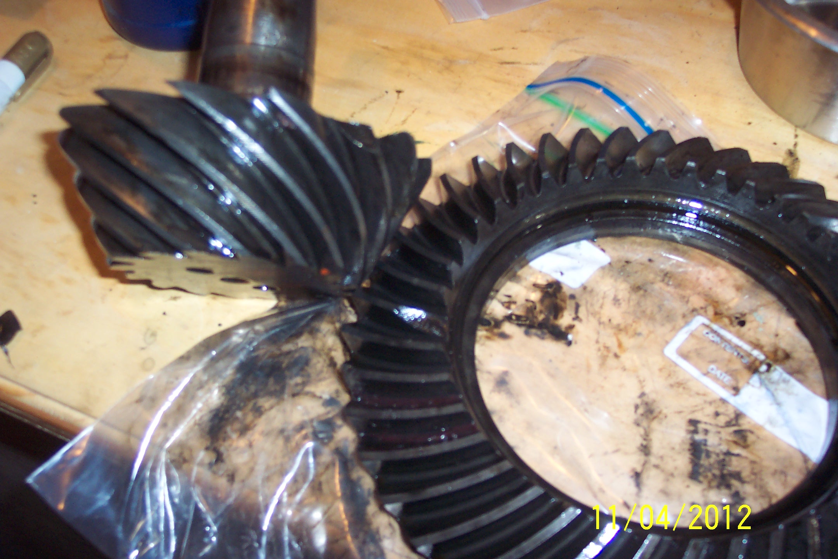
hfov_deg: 50.7
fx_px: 884
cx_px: 419
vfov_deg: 35.1
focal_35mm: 38
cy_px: 280
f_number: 2.8
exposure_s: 1/30
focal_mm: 8
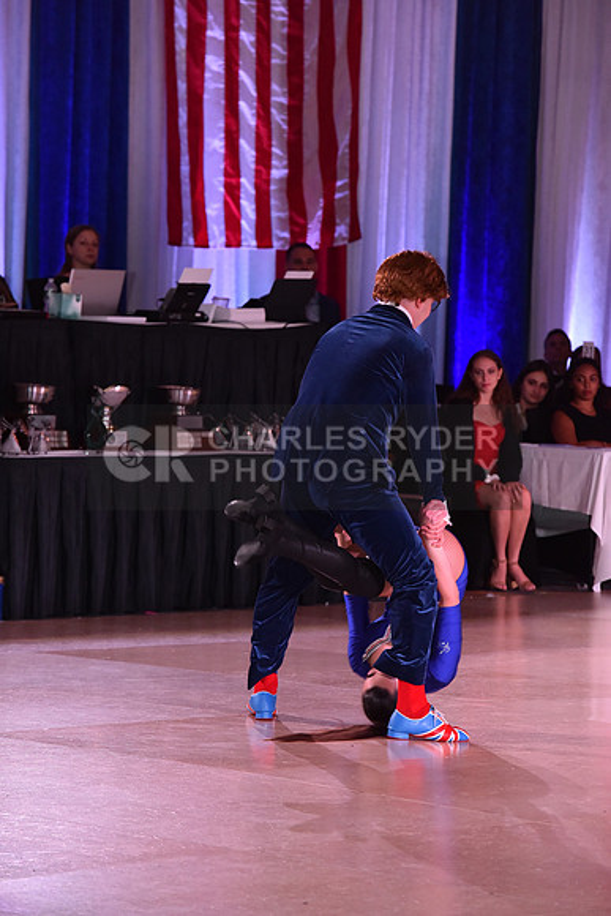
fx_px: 4579
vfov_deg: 11.4
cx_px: 306
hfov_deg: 7.6
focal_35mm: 180
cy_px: 458
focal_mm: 180
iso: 2500
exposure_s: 1/320
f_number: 6.3
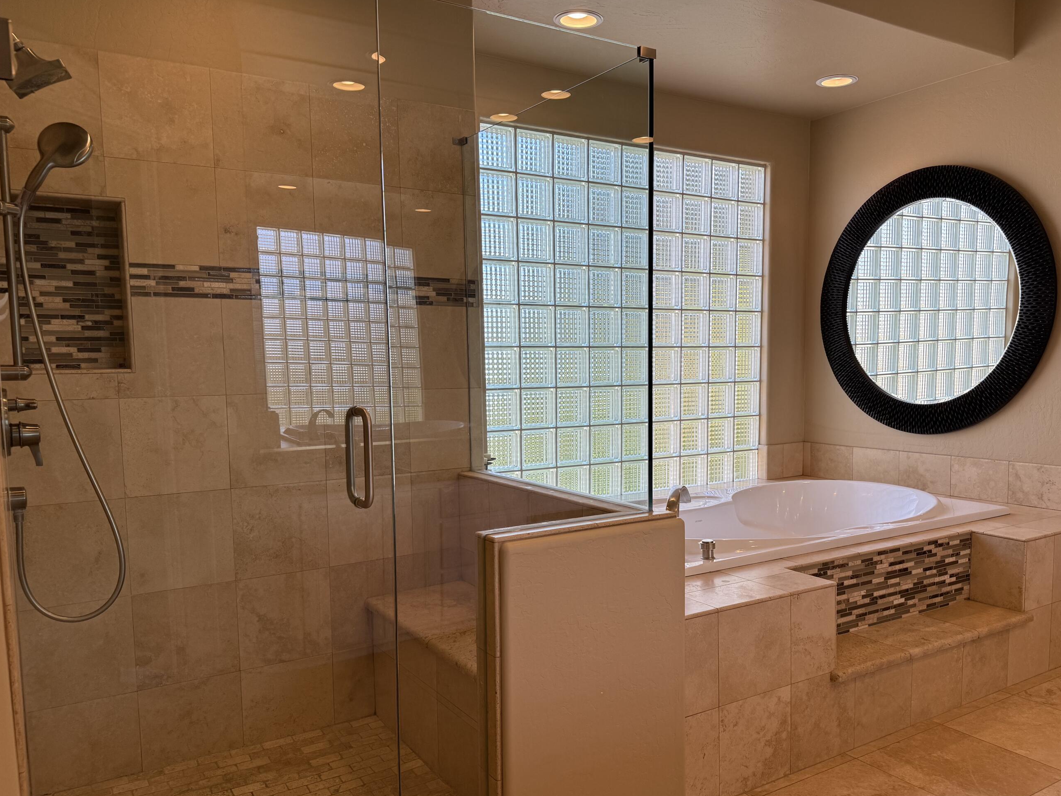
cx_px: 594
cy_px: 434
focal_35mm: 28
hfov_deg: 63.2
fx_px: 858
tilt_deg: -5.2
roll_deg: +0.1
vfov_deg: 49.7
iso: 80
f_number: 1.78
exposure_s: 1/297
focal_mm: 6.76
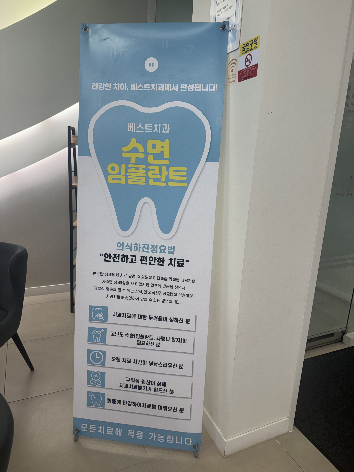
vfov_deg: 71.6
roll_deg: -1.9
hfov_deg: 56.8
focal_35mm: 24
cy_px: 236
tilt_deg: -11.6
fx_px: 327
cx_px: 177
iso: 100
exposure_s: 1/120
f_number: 1.78
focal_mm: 6.76
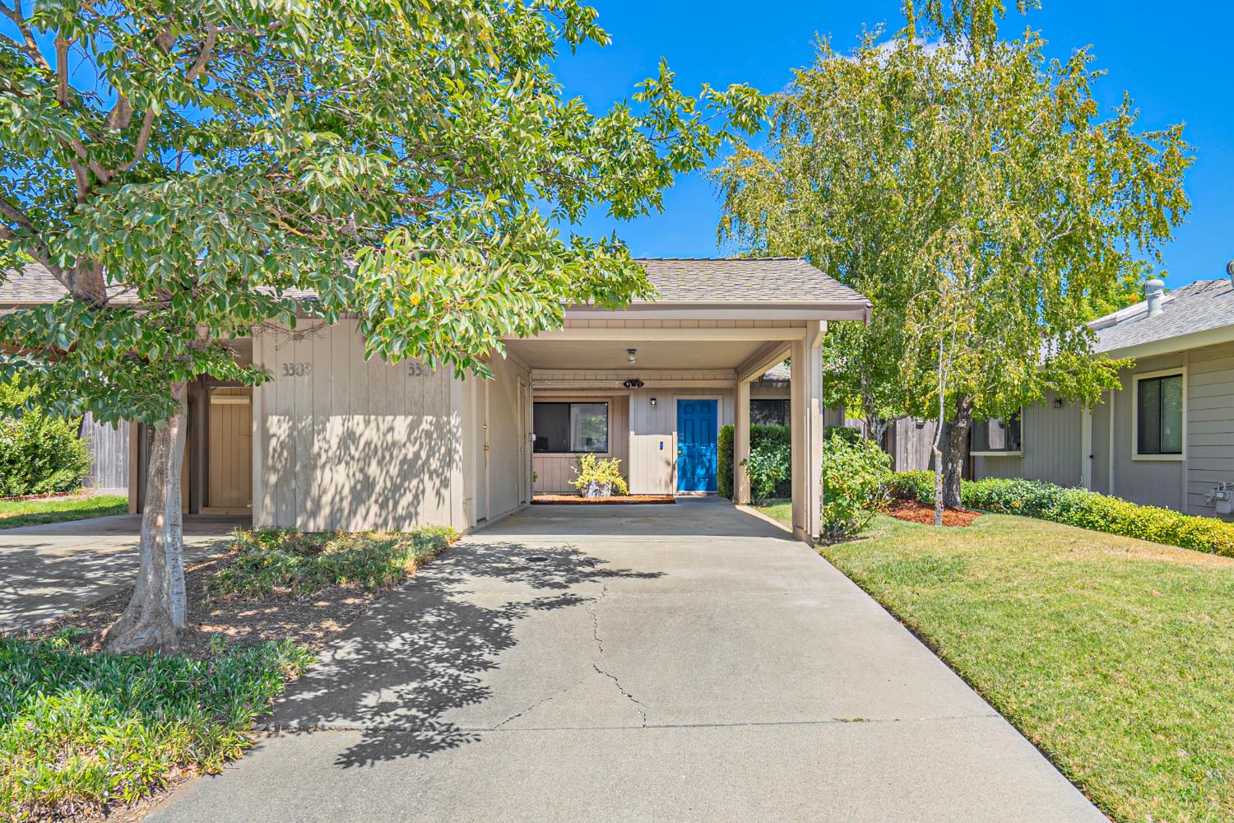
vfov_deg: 55.1
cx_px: 617
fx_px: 788
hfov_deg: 76.1
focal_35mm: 23
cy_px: 412
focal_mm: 15.5
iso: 100
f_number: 5.6
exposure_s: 1/200
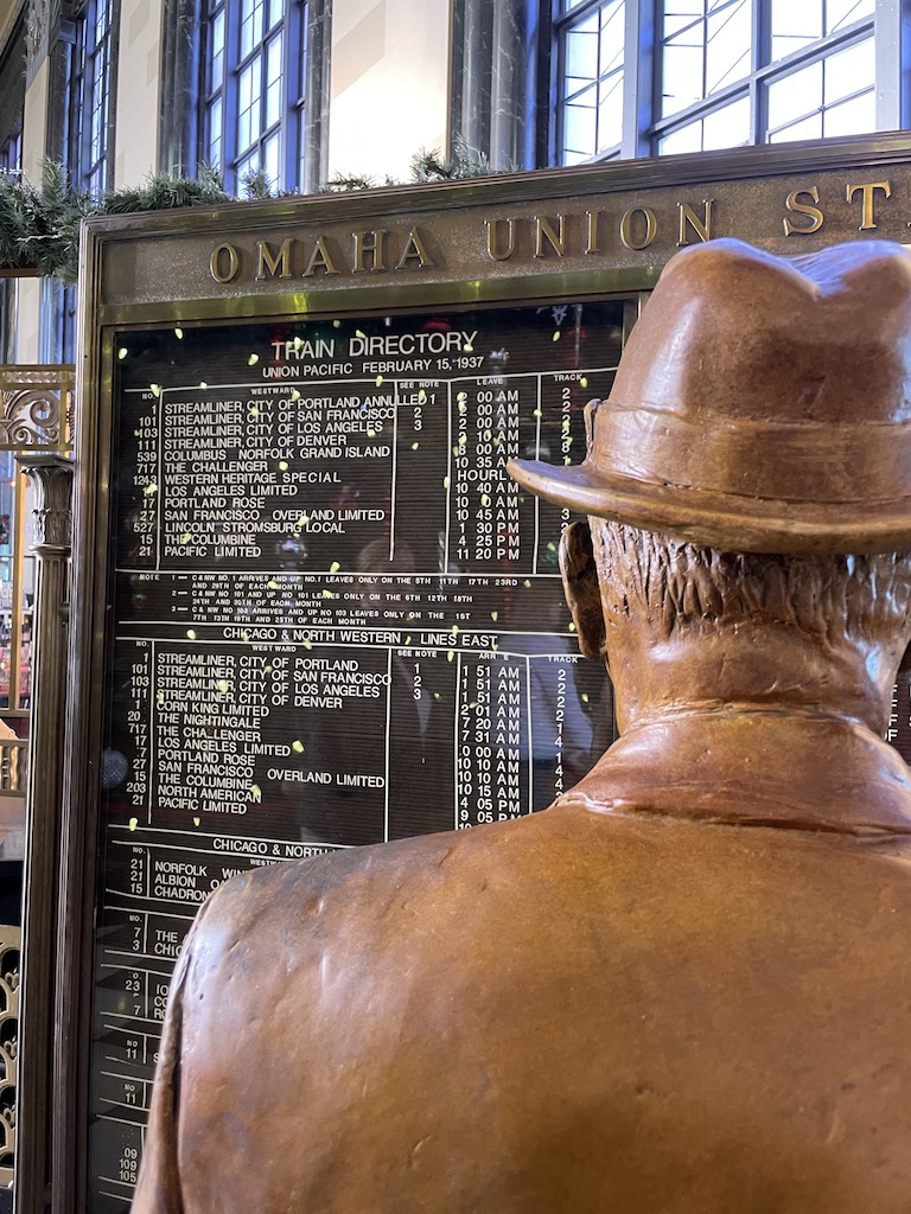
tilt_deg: +0.0
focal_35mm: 26
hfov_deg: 53.1
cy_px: 607
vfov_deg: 67.3
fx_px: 912
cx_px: 456
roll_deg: -0.9
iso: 250
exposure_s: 1/60
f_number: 1.6
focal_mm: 4.2
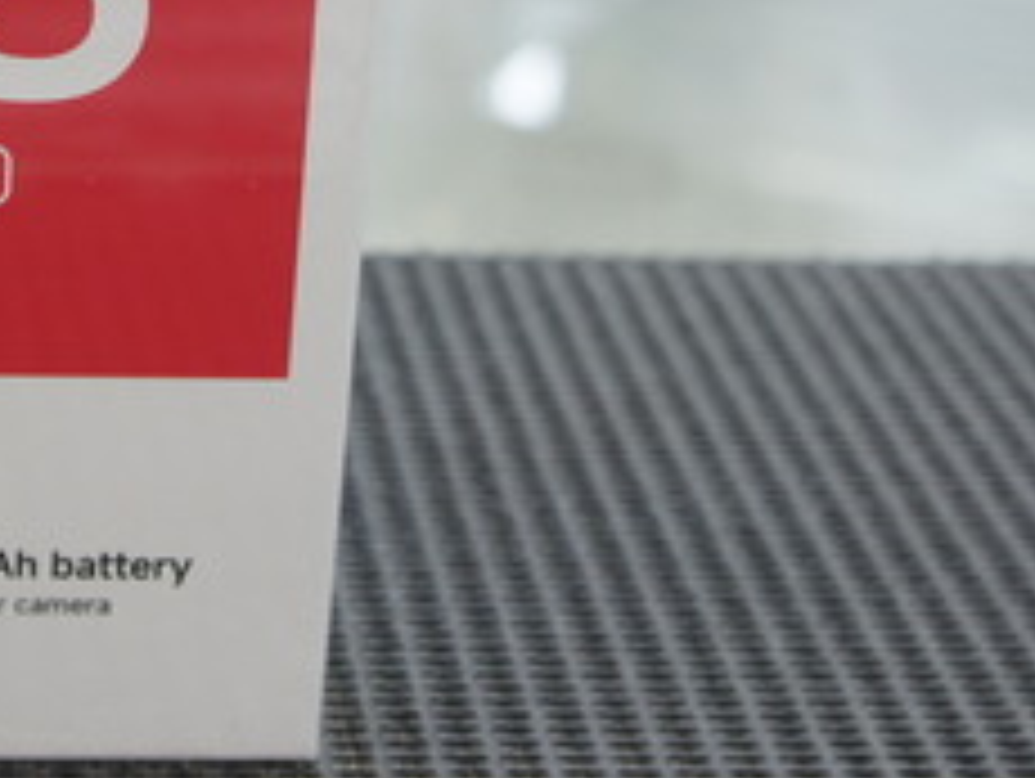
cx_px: 9
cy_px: 45
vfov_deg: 15.4
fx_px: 2828
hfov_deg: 20.1
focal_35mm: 94
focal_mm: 21
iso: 320
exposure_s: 1/40
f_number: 4
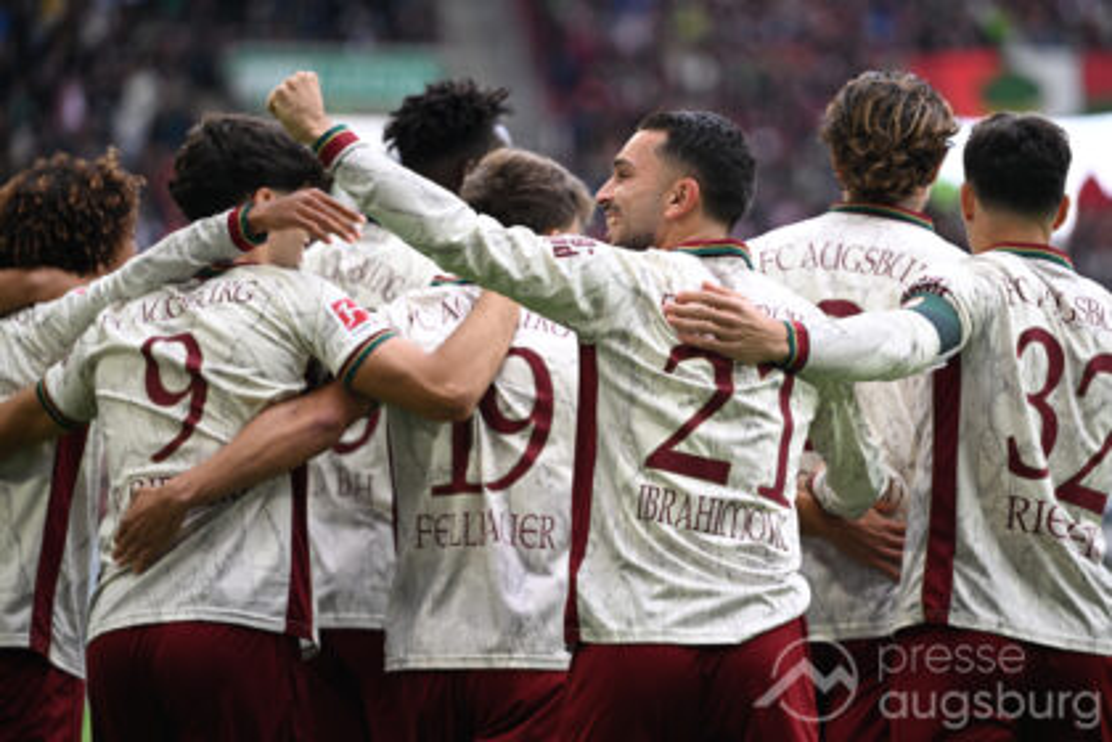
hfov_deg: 11.7
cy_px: 371
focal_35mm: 175
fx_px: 5405
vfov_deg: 7.8
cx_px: 556
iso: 250
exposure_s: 1/500
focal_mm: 175
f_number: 2.8
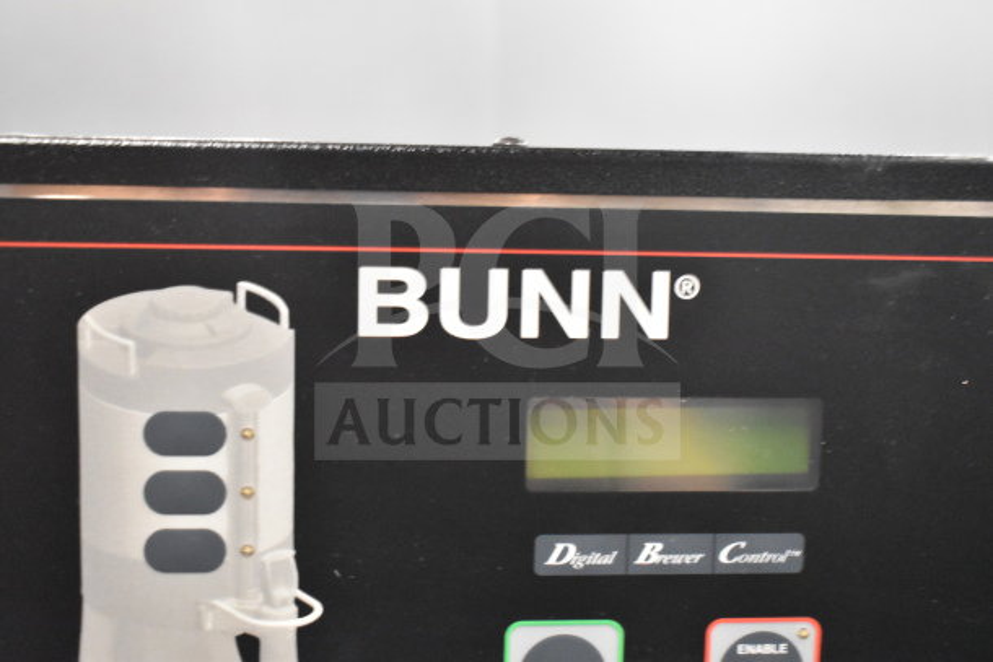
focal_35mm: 52
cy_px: 331
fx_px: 1448
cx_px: 496
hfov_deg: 37.8
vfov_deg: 25.8
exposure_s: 1/60
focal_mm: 35
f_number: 4.5
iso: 8000
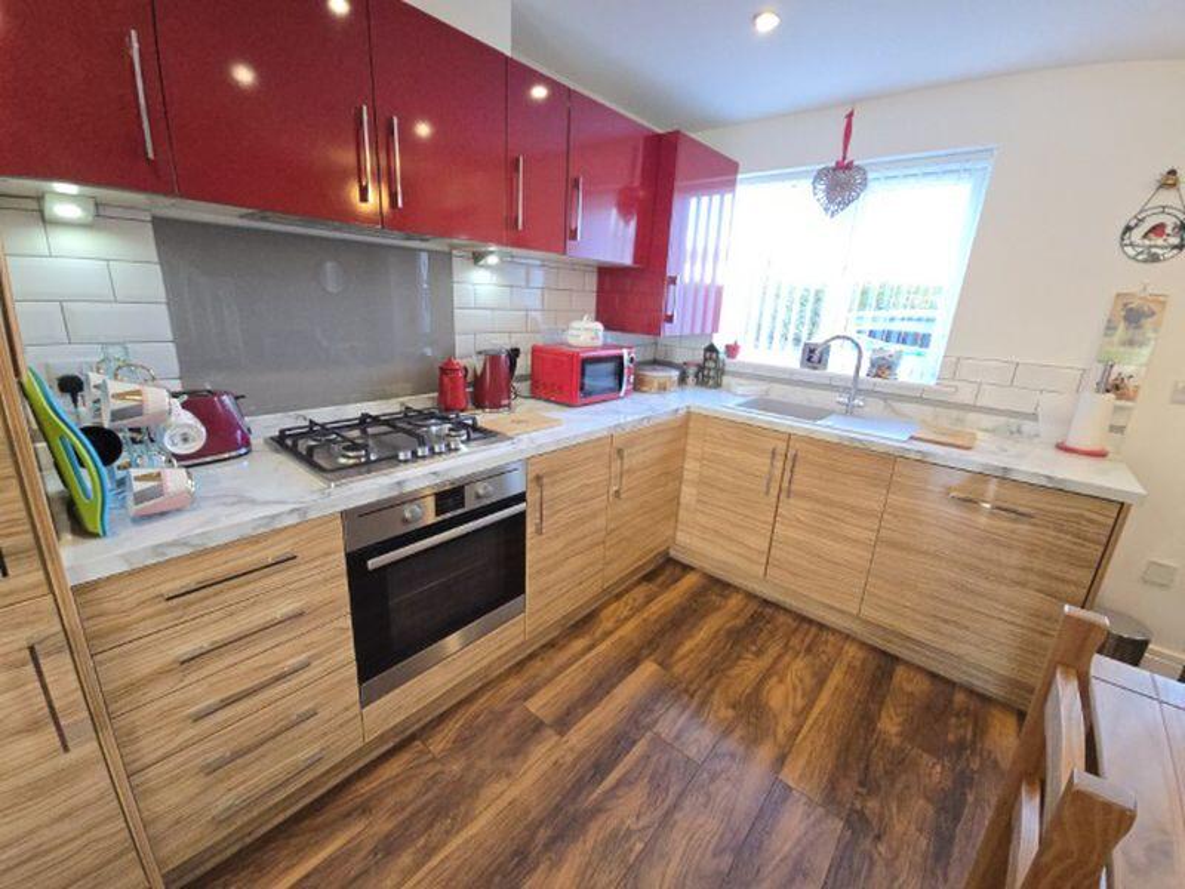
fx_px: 445
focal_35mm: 13
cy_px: 444
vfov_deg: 89.9
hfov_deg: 106.2
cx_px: 592
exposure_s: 1/50
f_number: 2.2
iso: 250
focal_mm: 2.2
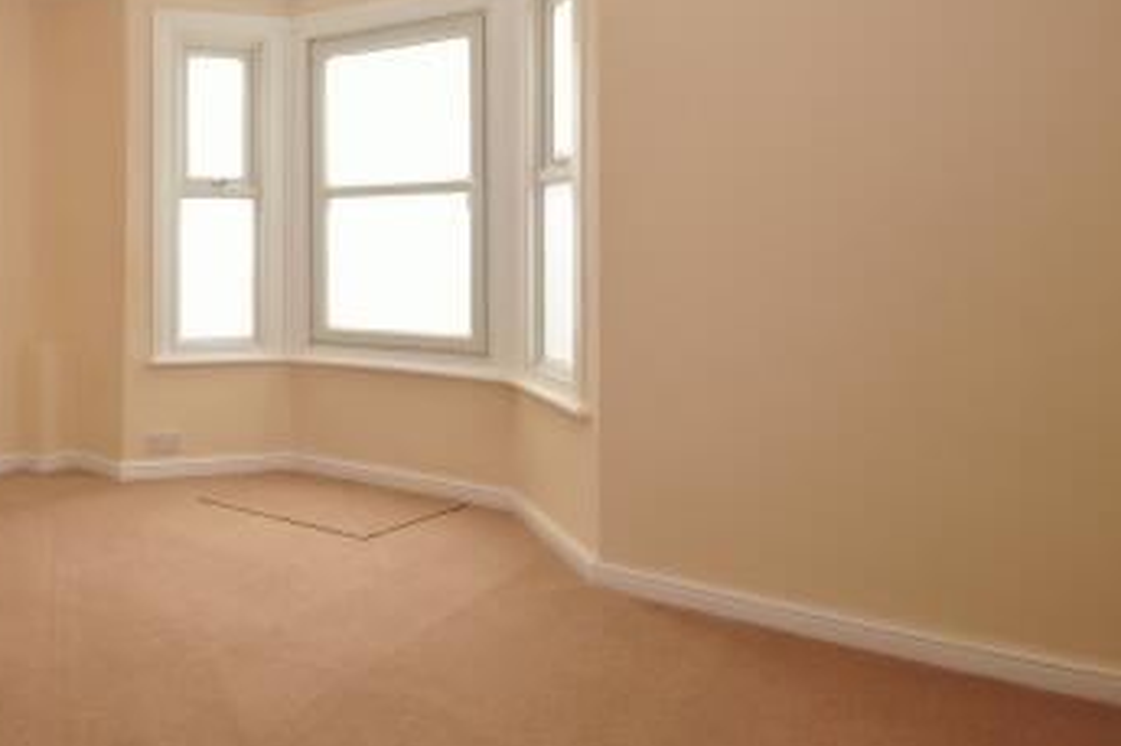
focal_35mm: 27
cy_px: 218
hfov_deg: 62.0
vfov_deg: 46.7
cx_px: 231
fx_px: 840
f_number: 11
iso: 200
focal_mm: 10
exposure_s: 1/3
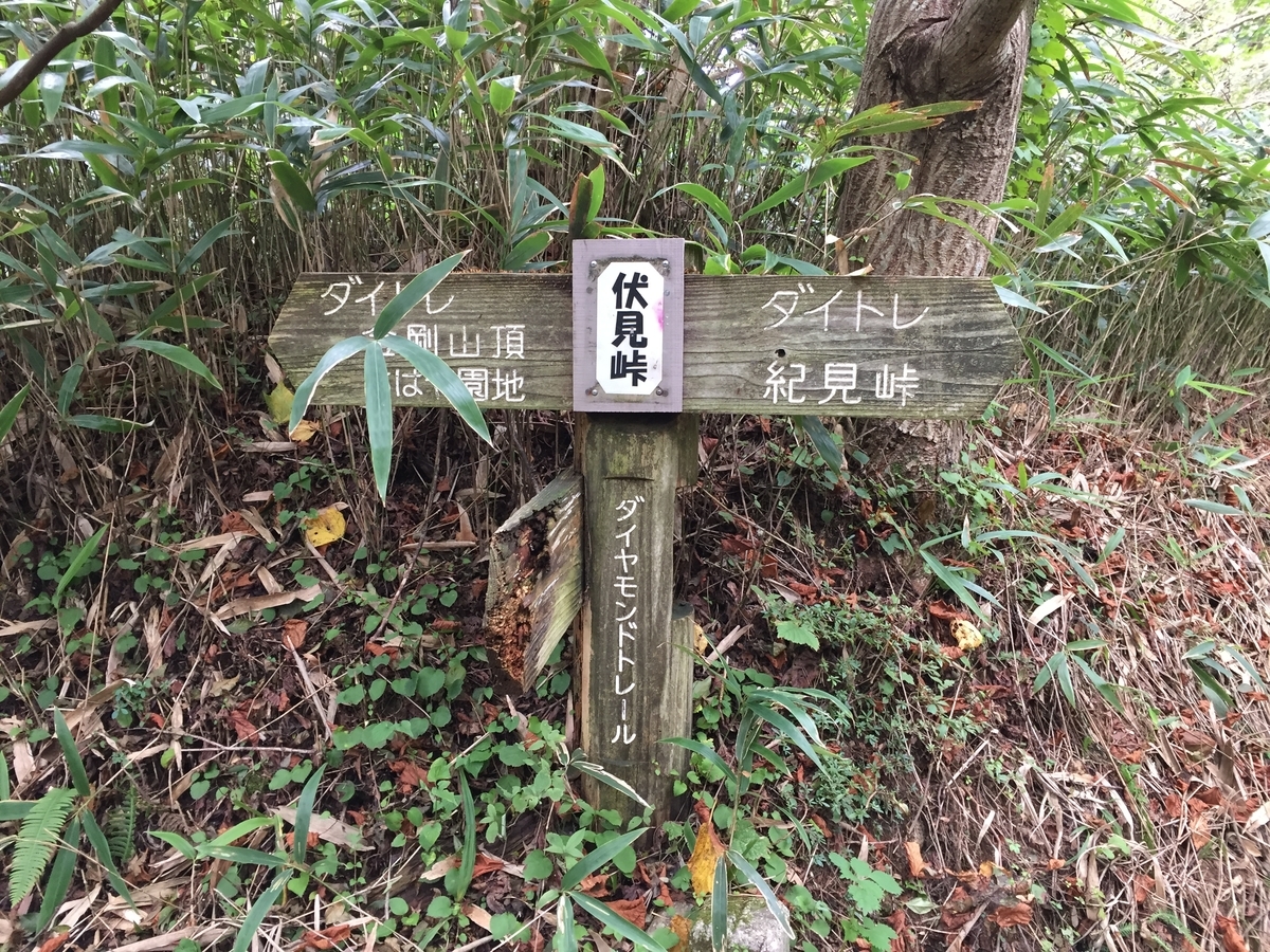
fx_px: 1064
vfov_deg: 48.2
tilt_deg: -5.2
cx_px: 635
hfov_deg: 61.7
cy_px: 476
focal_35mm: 29
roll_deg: +1.1
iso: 80
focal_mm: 4.15
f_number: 2.2
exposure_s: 1/30
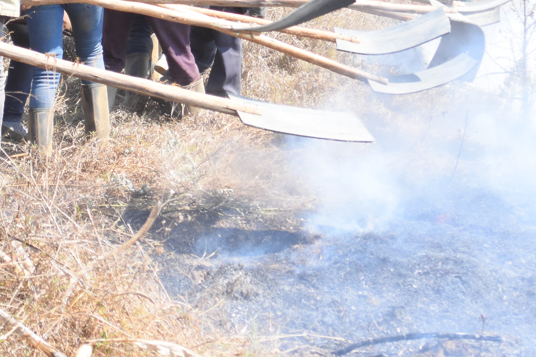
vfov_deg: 8.2
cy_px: -60
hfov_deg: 12.3
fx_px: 2475
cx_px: 343
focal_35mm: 166
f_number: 5.3
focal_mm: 45
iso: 1000
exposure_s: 1/1250
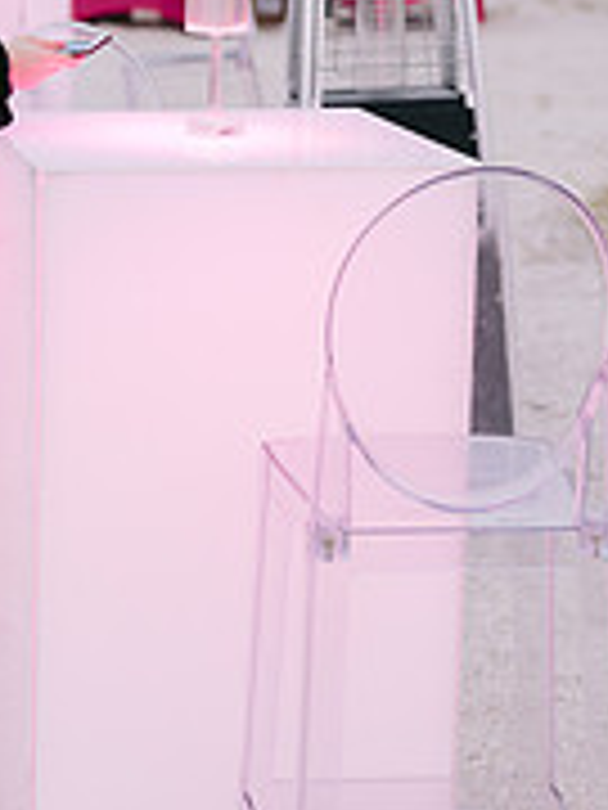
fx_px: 2810
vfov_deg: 16.3
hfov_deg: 12.2
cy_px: 207
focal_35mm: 120
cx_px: 45
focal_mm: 50
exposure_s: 1/200
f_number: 2.5
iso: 400
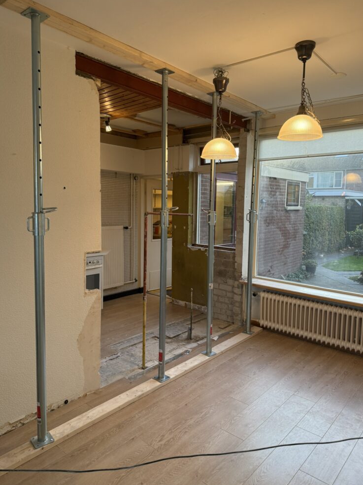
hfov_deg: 54.9
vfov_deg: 69.4
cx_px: 181
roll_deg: -0.7
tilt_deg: -6.5
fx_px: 350
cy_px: 239
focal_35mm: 25
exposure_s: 1/100
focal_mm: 6.76
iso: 160
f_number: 1.78
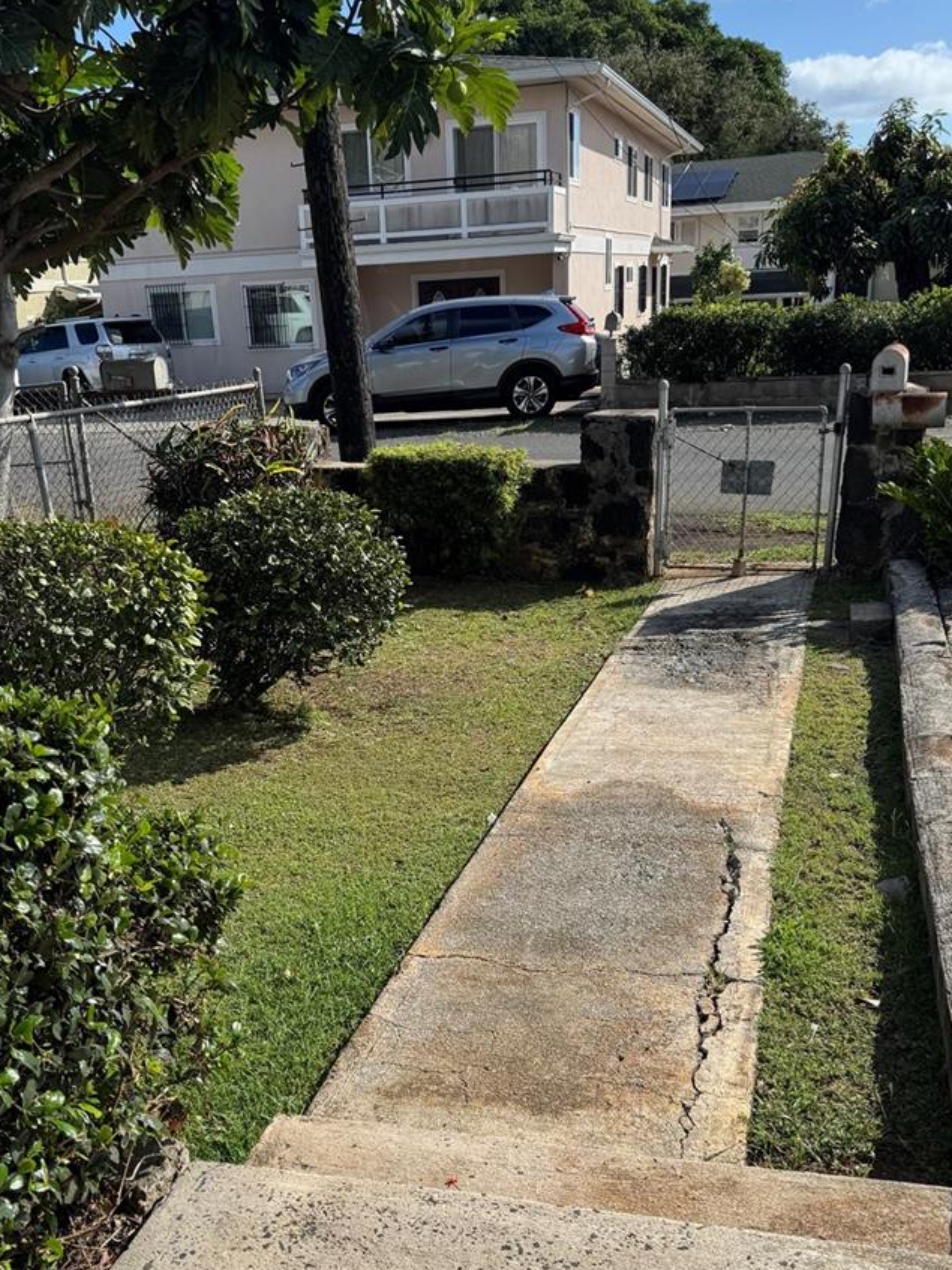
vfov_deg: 53.5
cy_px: 772
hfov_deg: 41.7
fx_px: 1247
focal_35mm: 34
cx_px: 414
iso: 80
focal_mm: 6.76
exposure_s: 1/4950
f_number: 1.78
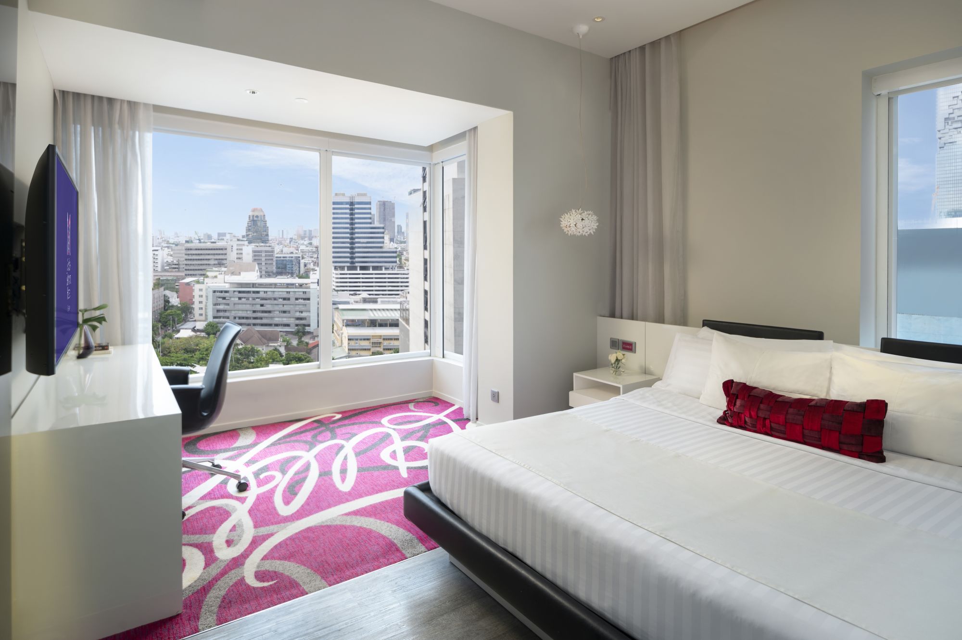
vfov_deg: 64.5
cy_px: 320
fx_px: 507
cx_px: 481
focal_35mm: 19
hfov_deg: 86.9
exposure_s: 1/30
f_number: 8
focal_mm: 19
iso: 320
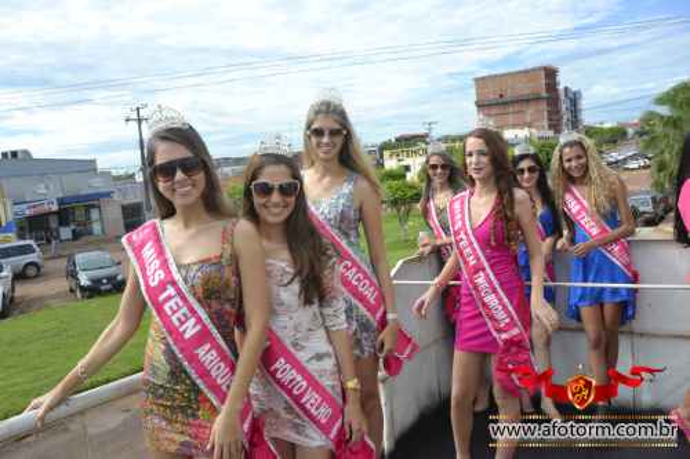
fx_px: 575
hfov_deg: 61.9
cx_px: 345
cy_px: 230
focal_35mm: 30
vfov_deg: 43.6
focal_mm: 20
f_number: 8
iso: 100
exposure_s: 1/250
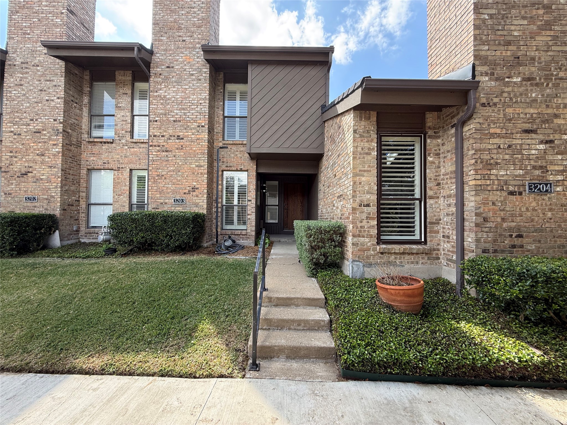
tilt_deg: +1.2
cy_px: 212
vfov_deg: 85.7
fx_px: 229
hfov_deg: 102.1
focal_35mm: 14
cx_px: 284
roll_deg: -0.5
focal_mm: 2.22
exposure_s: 1/252
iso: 50
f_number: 2.2
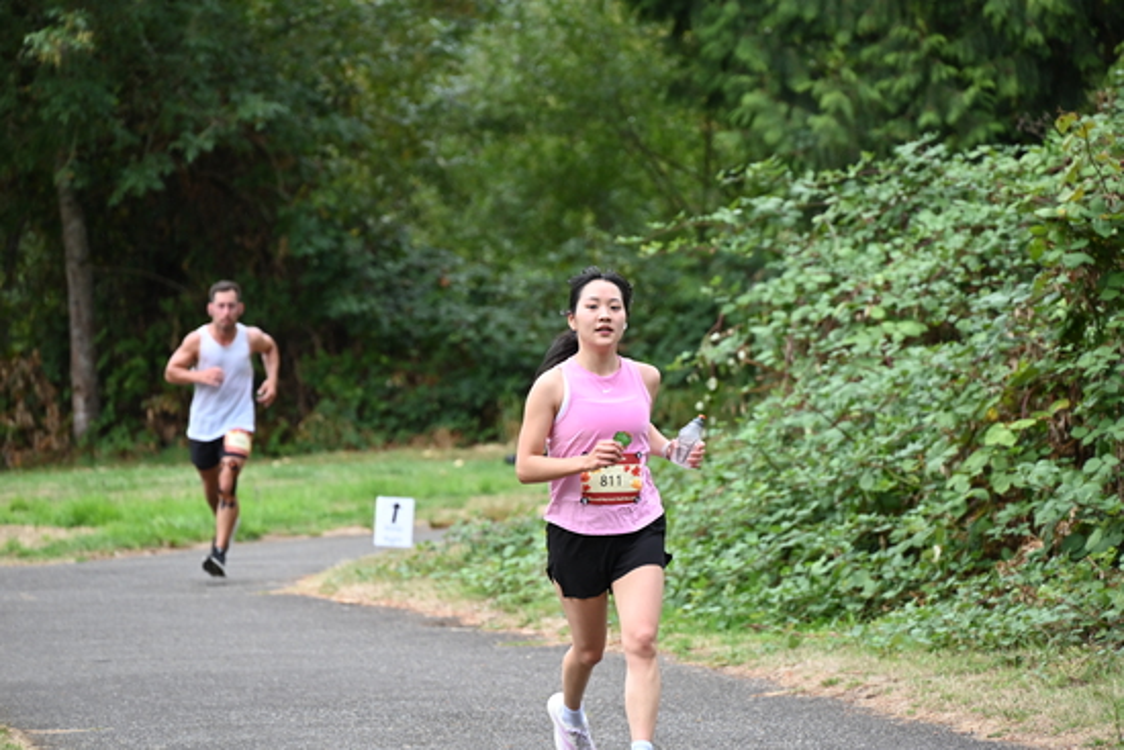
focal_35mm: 200
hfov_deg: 10.3
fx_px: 6246
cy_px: 375
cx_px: 562
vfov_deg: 6.9
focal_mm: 200
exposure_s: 1/250
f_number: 6.3
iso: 800
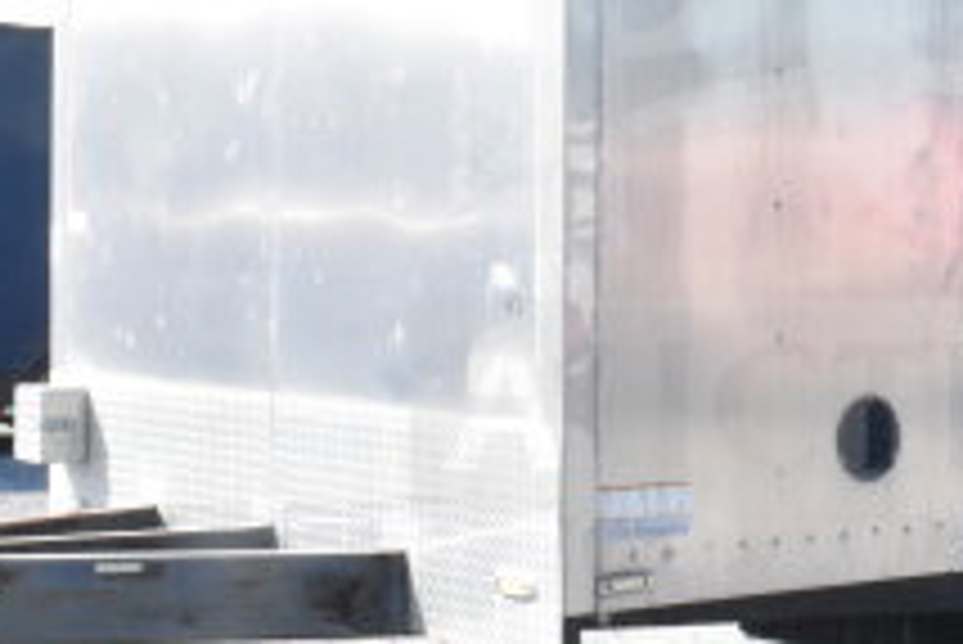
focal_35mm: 98
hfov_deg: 20.2
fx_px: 2635
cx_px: 914
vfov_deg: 13.9
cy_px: 155
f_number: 25
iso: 1800
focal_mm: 23
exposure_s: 1/160
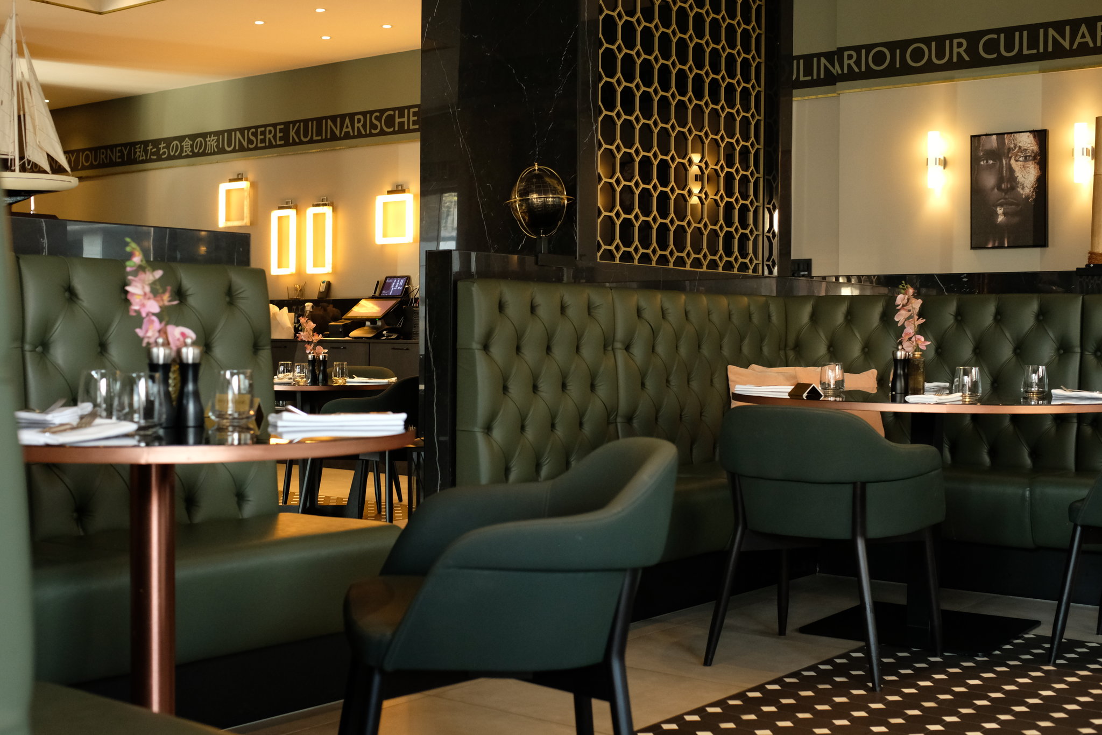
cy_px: 368
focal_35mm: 45
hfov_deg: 43.6
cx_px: 551
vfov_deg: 29.9
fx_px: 1377
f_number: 3.6
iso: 2000
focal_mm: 30
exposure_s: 1/100
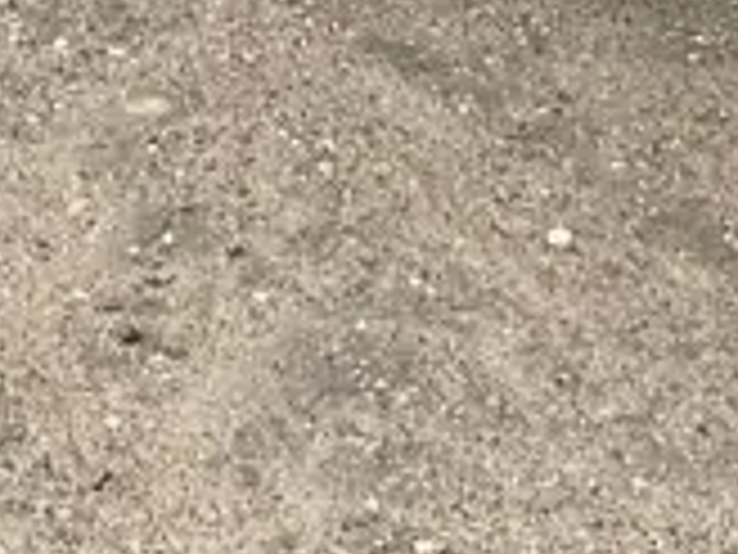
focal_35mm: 170
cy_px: -649
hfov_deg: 11.6
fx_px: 3624
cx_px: 414
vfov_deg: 8.2
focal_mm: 3
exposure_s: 1/127
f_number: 1.8
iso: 20
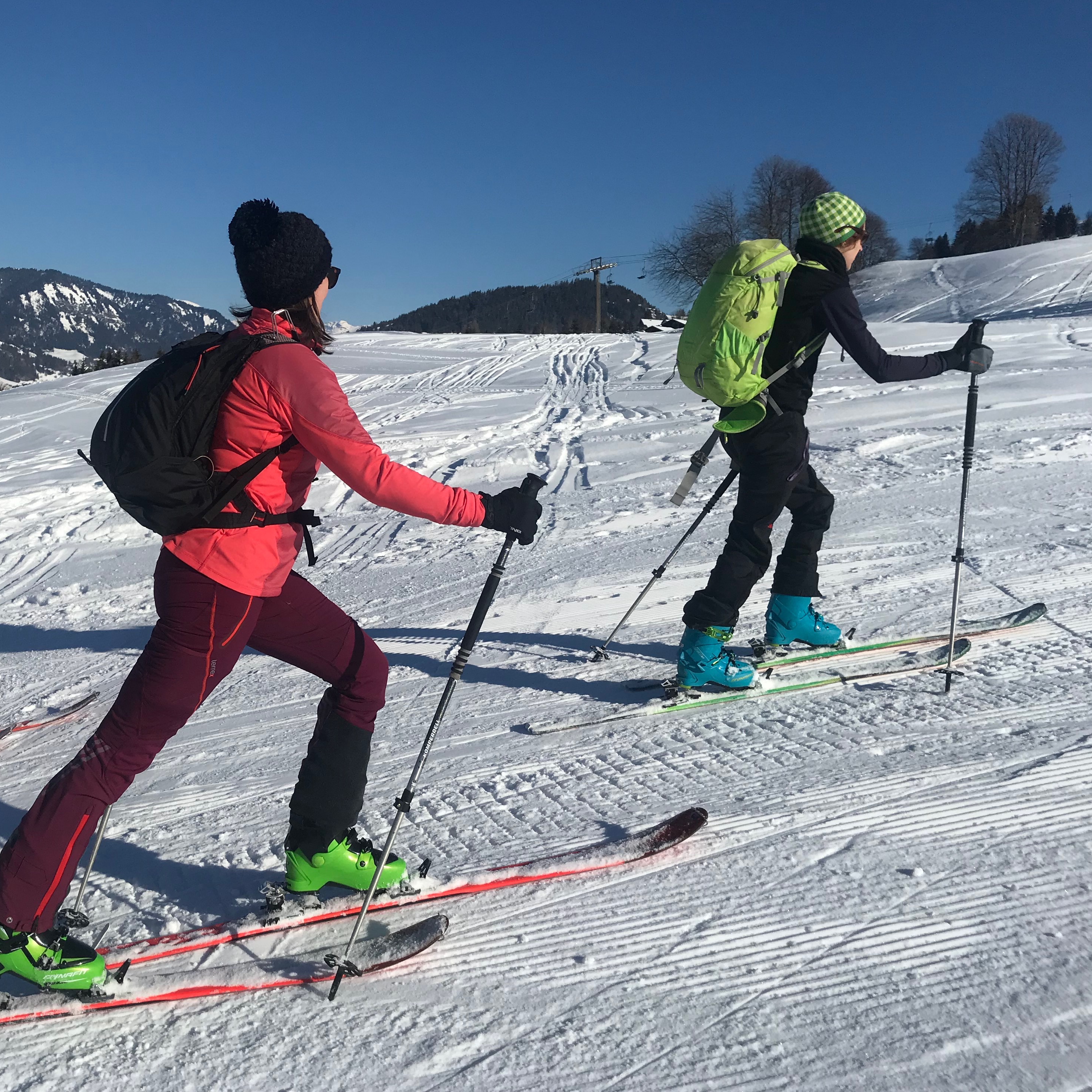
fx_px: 1213
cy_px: 547
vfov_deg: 48.5
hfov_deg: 47.5
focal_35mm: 34
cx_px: 350
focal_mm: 3.99
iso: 20
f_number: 1.8
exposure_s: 1/7407
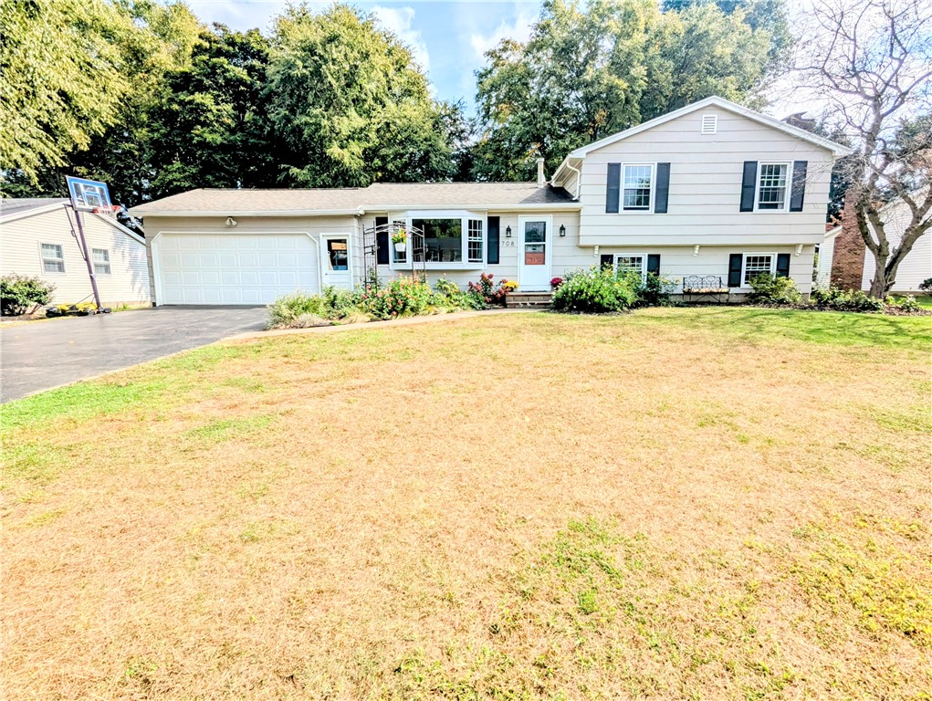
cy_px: 350
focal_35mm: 16
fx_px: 431
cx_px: 466
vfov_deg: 78.2
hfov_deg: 94.4
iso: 39
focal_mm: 2.35
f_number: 2.2
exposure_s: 1/1565
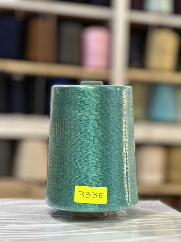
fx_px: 537
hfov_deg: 19.1
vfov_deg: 25.3
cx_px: 90
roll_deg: -2.4
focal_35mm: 77
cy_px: 121
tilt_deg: +3.0
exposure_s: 1/33
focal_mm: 9
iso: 160
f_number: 2.8
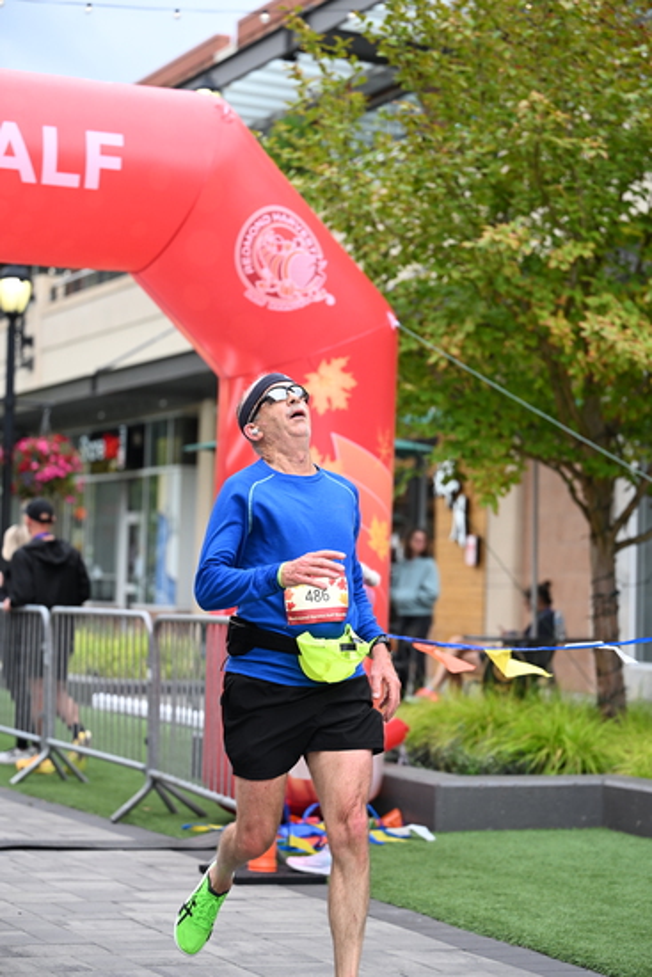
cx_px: 326
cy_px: 488
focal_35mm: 82
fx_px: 2226
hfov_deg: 16.7
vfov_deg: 24.8
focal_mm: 82
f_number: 2.8
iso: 800
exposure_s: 1/2000
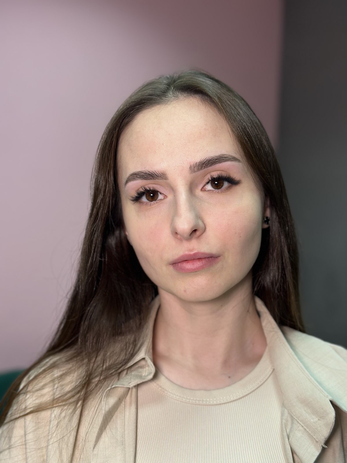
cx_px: 174
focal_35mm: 48
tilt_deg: -2.7
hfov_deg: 30.3
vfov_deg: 39.7
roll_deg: -1.9
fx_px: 642
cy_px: 232
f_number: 1.78
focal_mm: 6.86
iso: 80
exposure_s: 1/100
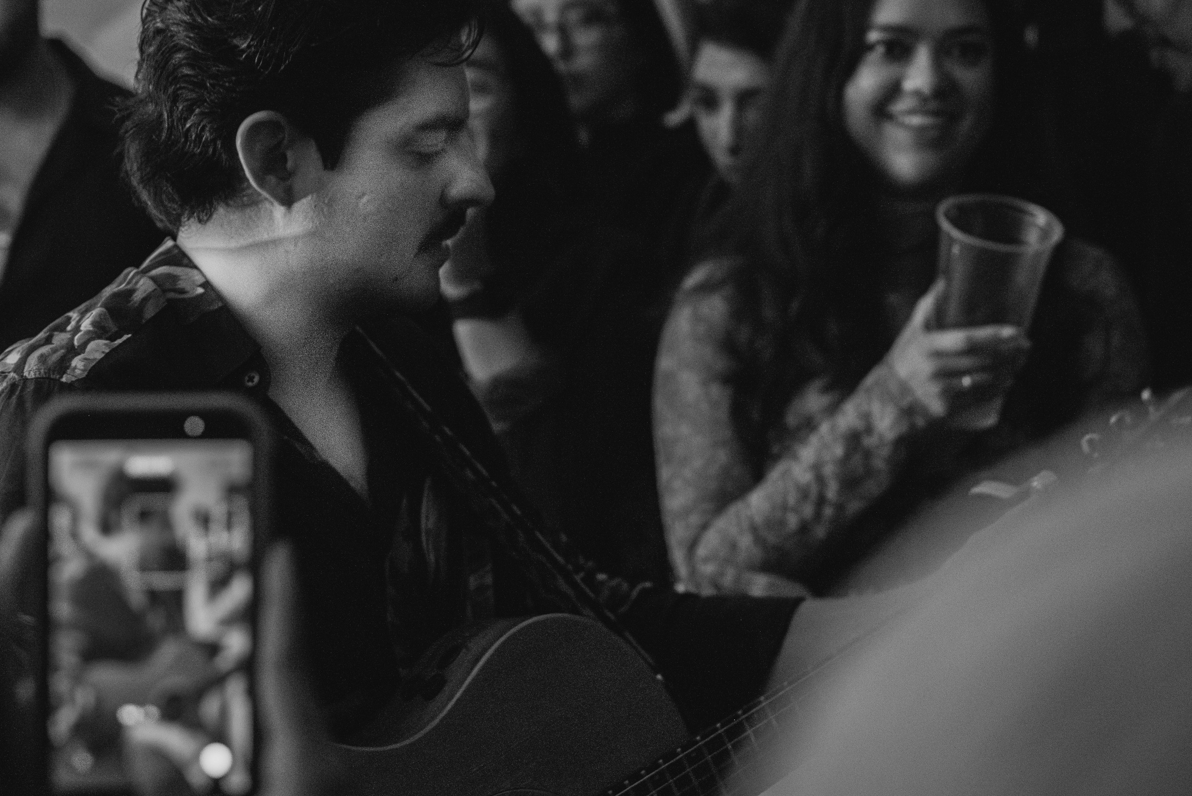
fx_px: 2716
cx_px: 564
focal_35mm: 82
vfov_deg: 16.7
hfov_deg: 24.7
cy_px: 346
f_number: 4
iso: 8000
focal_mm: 70
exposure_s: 1/125
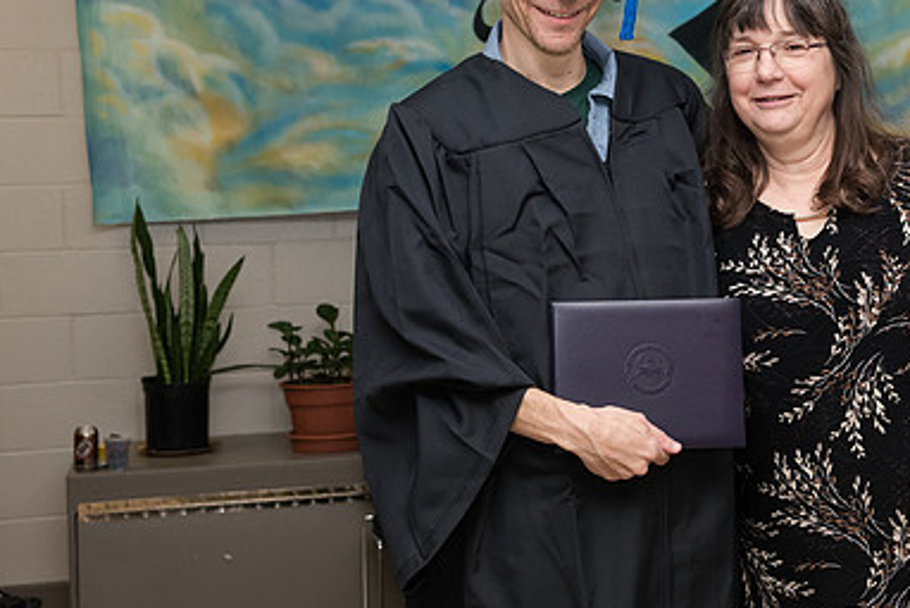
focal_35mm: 76
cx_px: 641
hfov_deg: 26.4
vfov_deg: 17.9
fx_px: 1922
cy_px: 230
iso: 1600
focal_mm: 50
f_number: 7.1
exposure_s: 1/160
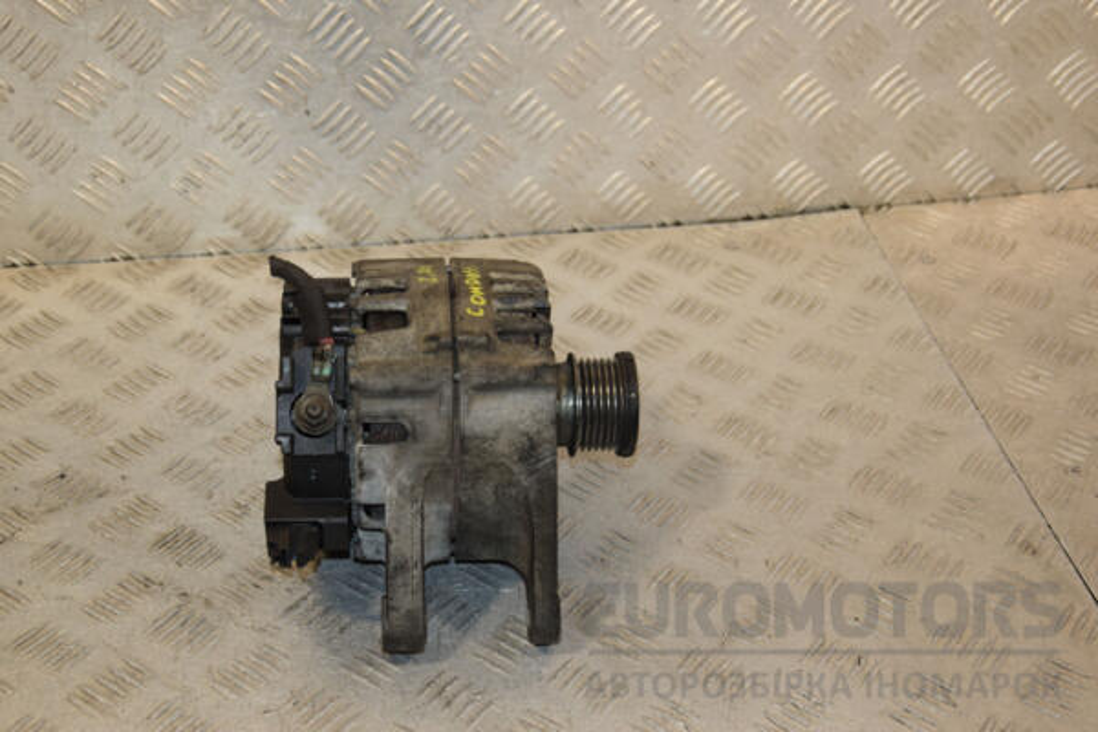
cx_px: 549
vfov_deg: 23.8
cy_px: 366
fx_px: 1738
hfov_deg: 35.1
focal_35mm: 57
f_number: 5.6
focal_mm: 38
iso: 800
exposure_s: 1/200
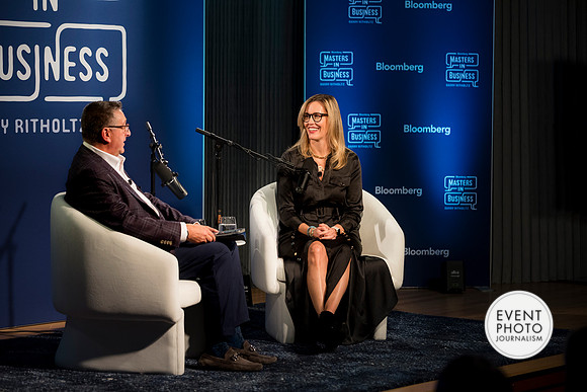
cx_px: 294
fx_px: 1675
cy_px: 195
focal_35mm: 103
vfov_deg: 13.3
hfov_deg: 19.9
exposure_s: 1/125
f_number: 2.8
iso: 1250
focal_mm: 102
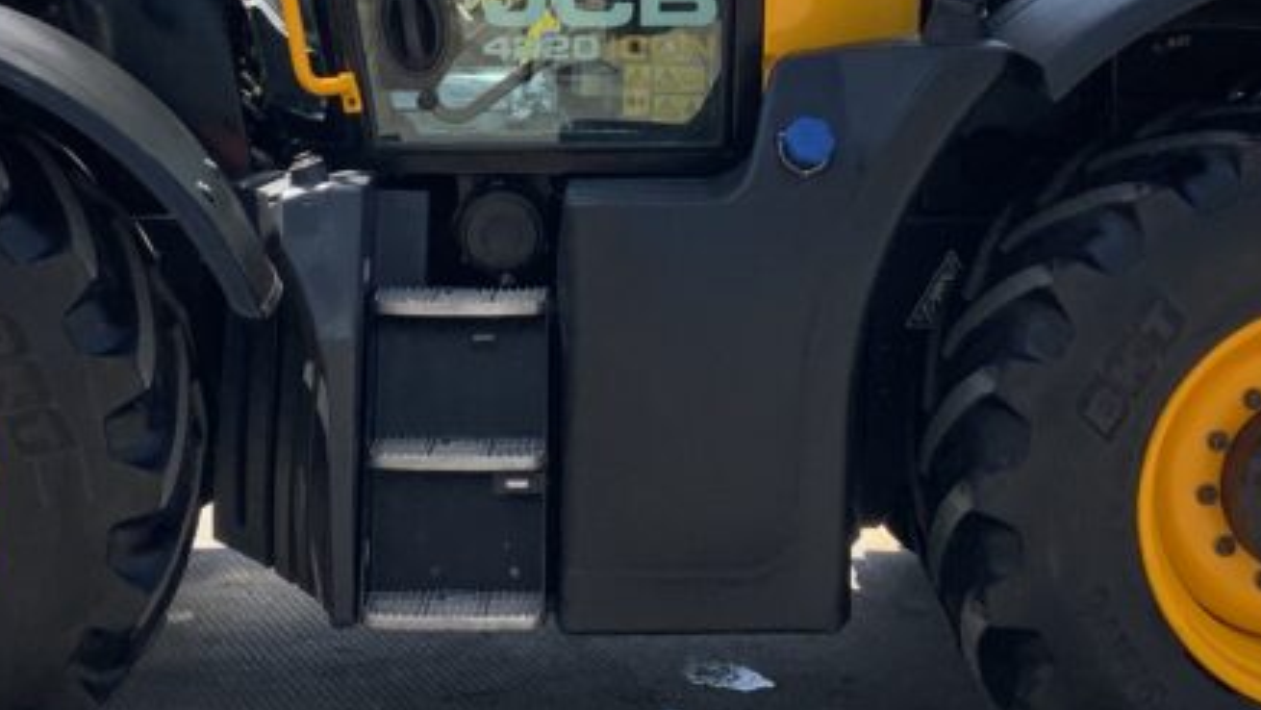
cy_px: 92
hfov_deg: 28.6
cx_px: 615
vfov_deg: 16.1
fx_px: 2475
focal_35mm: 74
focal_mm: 3
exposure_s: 1/1311
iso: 16
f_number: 1.8
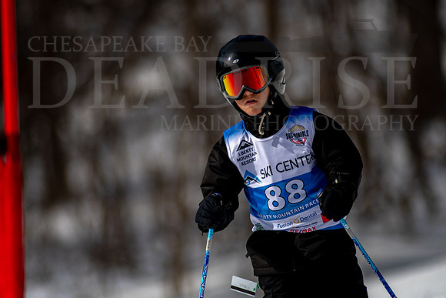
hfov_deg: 4.6
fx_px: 5576
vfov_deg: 3.1
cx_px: 223
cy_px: 149
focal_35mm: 450
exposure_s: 1/8000
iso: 100
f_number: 2.8
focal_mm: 300
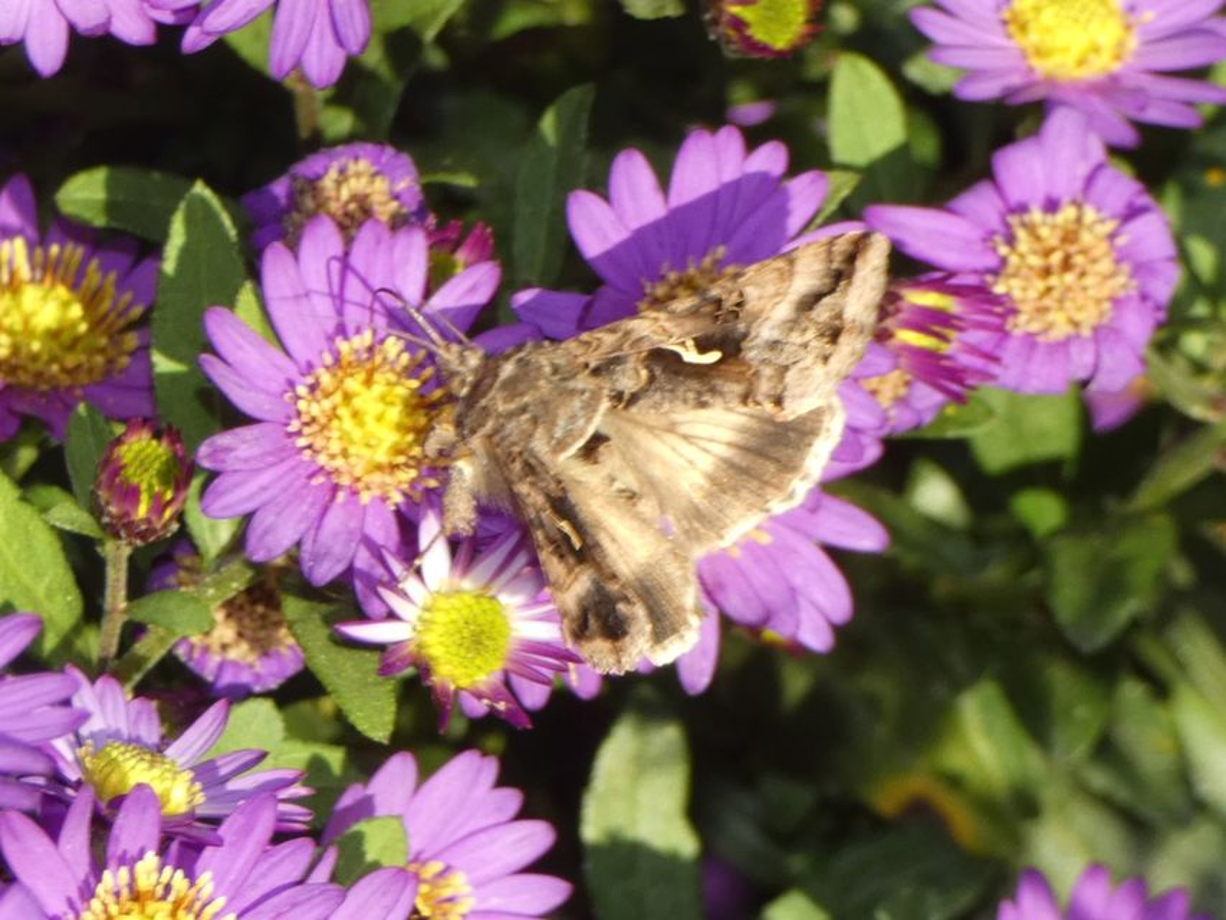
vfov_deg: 6.8
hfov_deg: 9.1
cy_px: 460
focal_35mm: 217
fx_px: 7687
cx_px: 613
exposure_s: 1/80
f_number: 5.5
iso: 80
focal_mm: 38.9
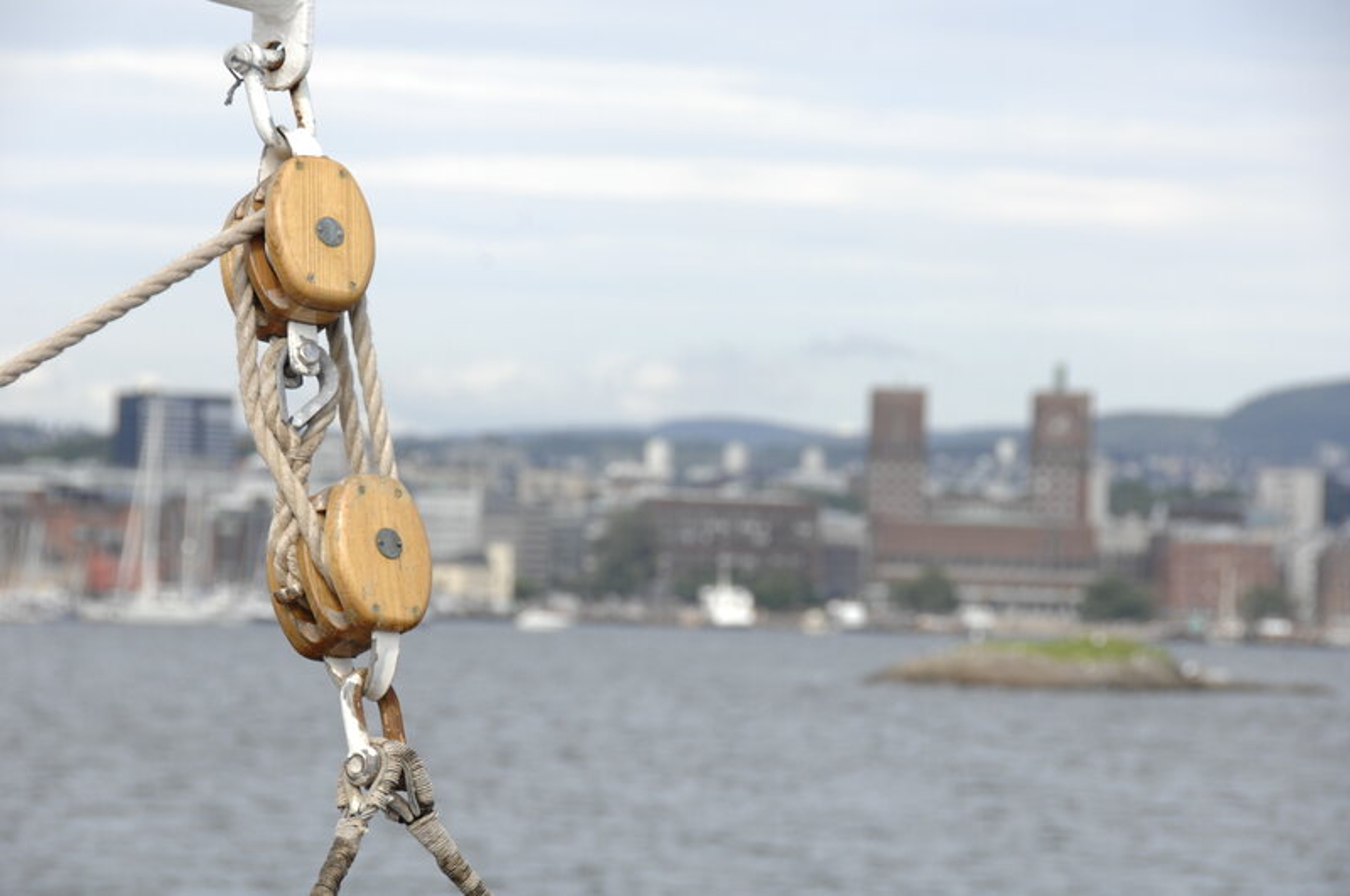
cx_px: 675
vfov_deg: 8.1
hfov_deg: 12.2
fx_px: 6291
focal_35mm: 168
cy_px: 448
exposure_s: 1/350
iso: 250
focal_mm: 112
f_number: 9.5
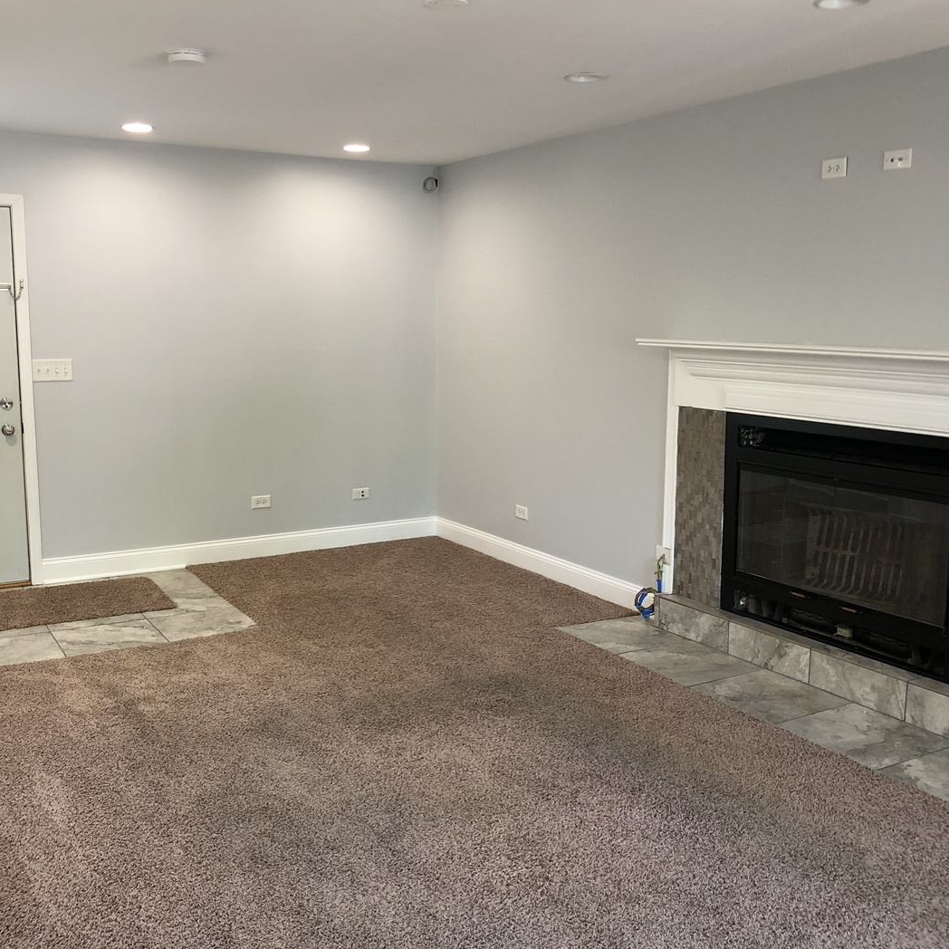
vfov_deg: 48.4
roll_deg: -0.4
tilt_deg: -9.1
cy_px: 479
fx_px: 1055
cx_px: 465
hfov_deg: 48.4
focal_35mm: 34
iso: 40
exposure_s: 1/20
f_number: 1.8
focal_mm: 3.99
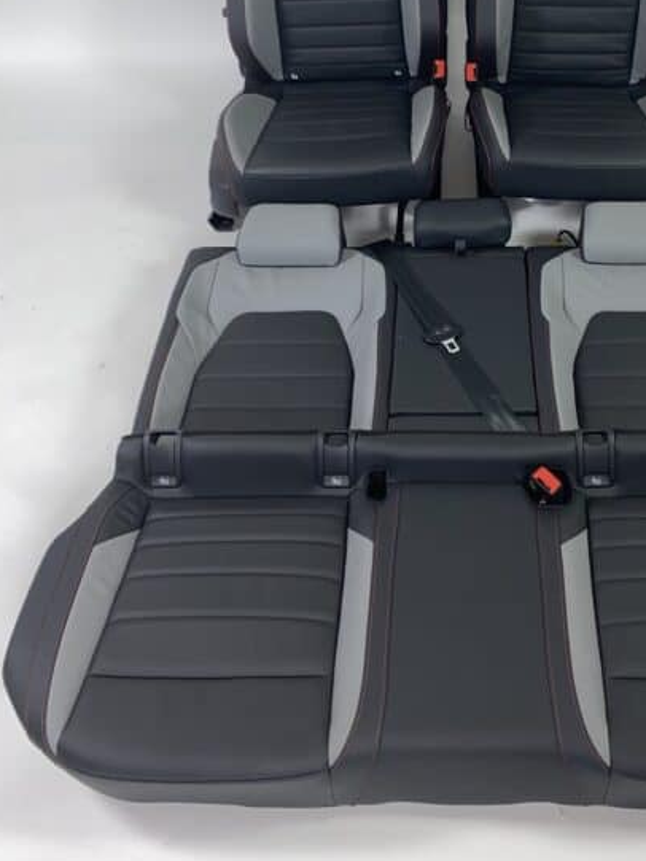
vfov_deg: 44.7
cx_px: 449
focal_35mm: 41
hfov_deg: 34.7
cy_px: 251
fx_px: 1020
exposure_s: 1/19
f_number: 1.8
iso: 40
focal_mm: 4.25
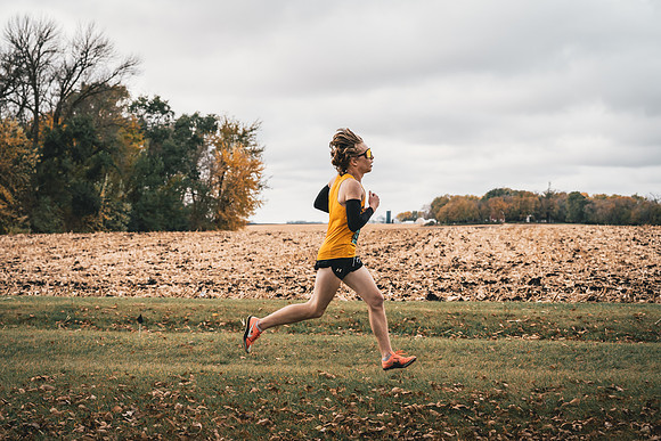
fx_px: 1309
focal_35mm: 71
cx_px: 330
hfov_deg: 28.3
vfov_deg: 19.1
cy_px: 220
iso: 400
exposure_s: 1/1000
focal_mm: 70
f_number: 6.3
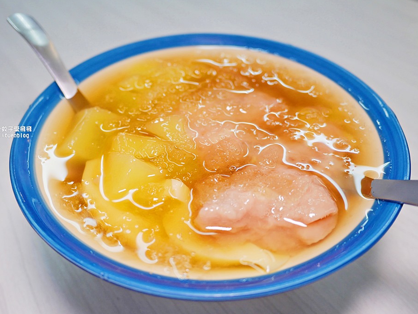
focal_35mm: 31
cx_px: 193
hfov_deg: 58.3
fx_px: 374
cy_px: 154
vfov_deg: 45.5
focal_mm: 14
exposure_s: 1/60
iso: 200
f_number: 2.5
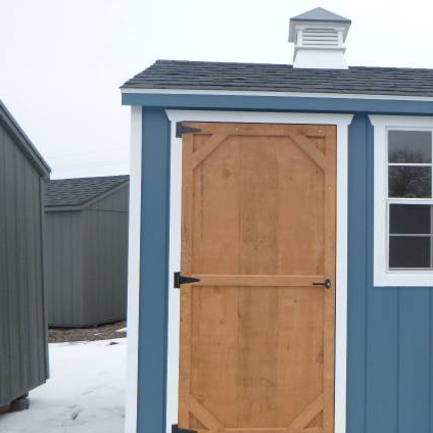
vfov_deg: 38.3
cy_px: 224
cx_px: 308
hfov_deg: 37.7
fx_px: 623
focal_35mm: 44
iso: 100
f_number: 4.3
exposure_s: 1/160
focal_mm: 5.9
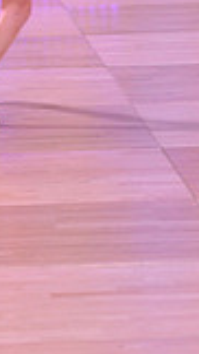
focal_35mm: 468
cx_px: 202
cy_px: -192
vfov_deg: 4.6
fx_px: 4395
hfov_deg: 2.6
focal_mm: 125
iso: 2000
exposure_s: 1/250
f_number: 5.6
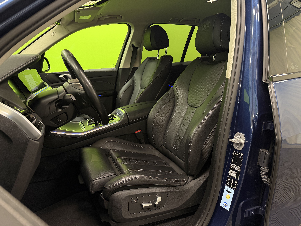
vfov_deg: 56.8
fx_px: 209
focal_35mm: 24
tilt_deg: -14.2
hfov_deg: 71.6
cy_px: 113
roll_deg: +1.0
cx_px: 150
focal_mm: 6.76
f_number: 1.78
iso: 320
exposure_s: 1/50
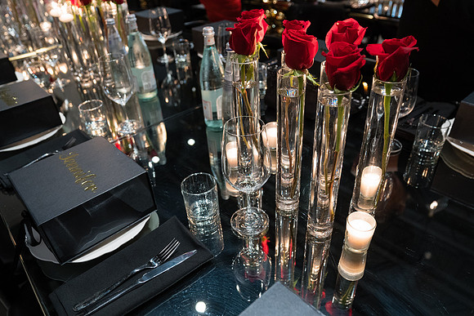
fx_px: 335
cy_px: 165
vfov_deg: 50.5
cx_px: 241
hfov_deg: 70.6
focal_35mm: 25
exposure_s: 1/20
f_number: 2.8
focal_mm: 19
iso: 2000
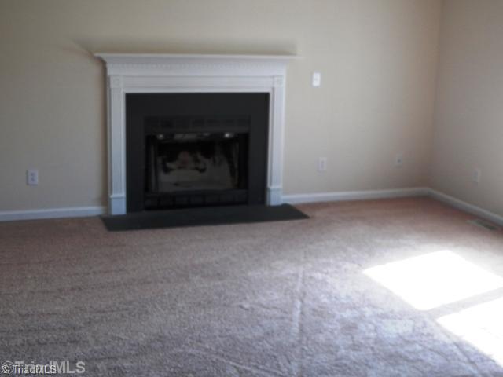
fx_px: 727
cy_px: 188
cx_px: 252
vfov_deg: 29.1
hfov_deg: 38.2
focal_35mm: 50
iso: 125
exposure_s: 1/50
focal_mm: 8.9
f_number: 3.2
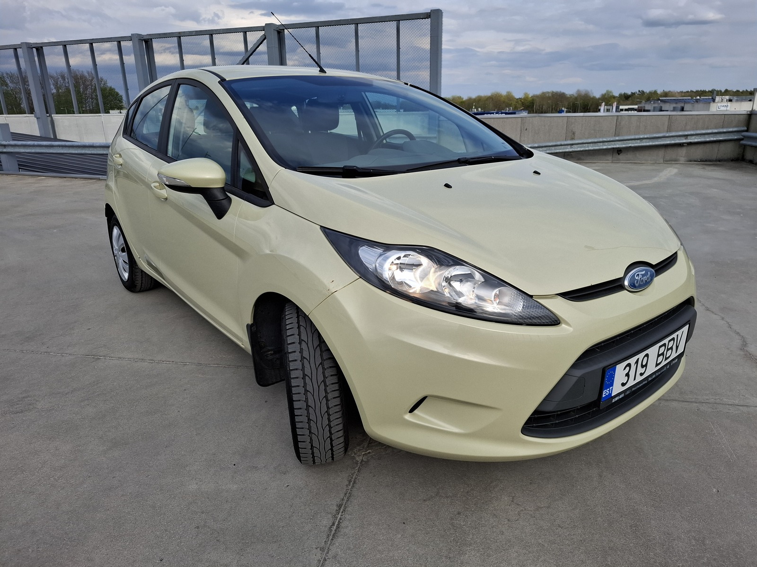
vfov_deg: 58.9
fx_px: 503
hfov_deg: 73.9
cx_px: 378
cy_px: 284
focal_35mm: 23
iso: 50
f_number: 1.8
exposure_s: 1/1225
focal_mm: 5.54
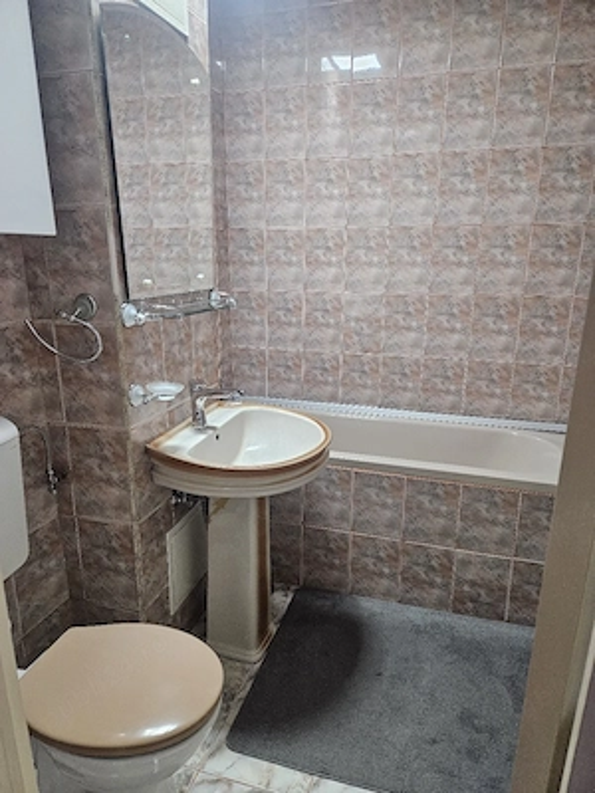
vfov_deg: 73.9
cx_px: 298
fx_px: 527
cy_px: 396
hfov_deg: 58.9
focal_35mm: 23
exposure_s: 1/101
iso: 640
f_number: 1.8
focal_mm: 5.4
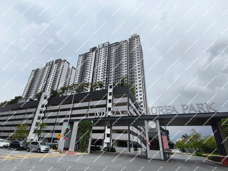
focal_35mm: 15
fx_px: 99
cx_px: 114
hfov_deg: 98.2
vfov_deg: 81.8
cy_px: 86
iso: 50
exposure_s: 1/1307
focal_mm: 1.65
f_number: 2.2
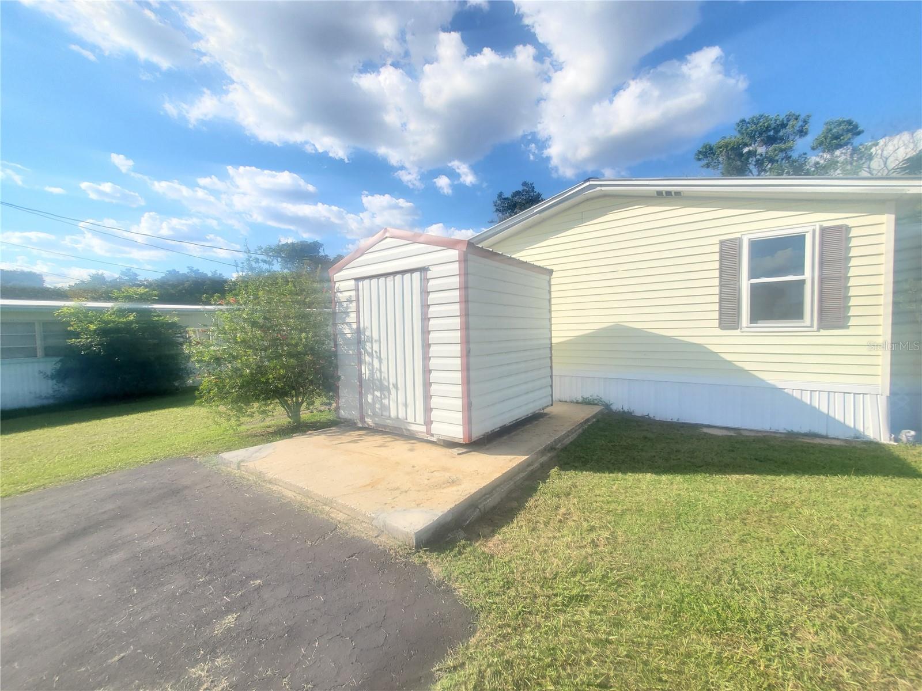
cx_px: 461
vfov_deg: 89.9
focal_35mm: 13
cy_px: 346
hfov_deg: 106.2
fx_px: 346
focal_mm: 1.8
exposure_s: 1/579
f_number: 2.2
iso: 50
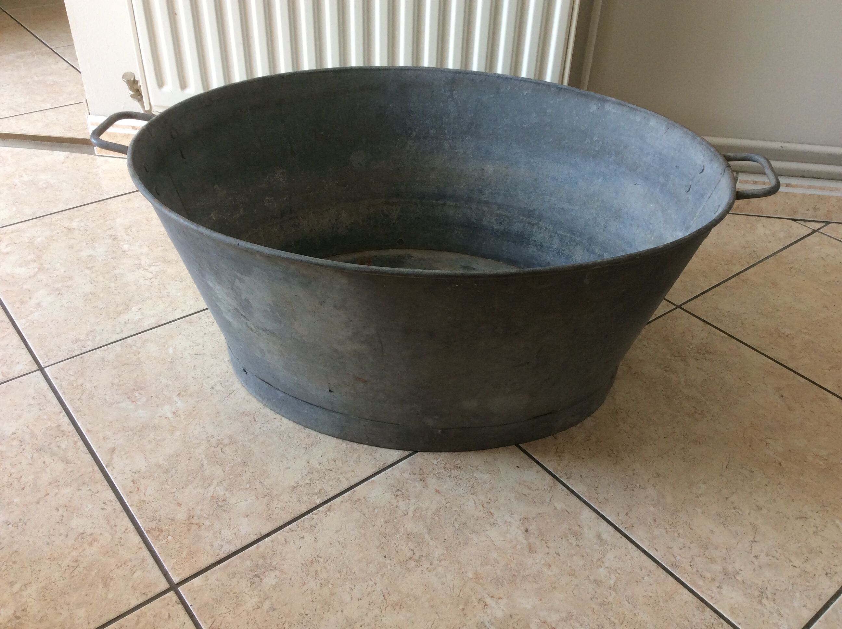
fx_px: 777
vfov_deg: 44.1
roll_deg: -1.2
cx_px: 421
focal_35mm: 32
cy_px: 314
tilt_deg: -36.8
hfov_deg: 56.9
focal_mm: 3.3
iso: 40
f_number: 2.4
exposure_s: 1/50
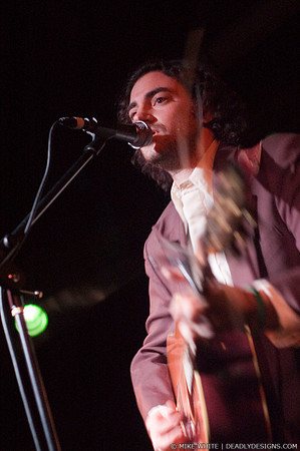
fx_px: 940
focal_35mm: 75
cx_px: 150
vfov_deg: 27.0
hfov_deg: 18.1
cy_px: 226
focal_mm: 50
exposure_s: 1/30
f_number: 2.8
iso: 800
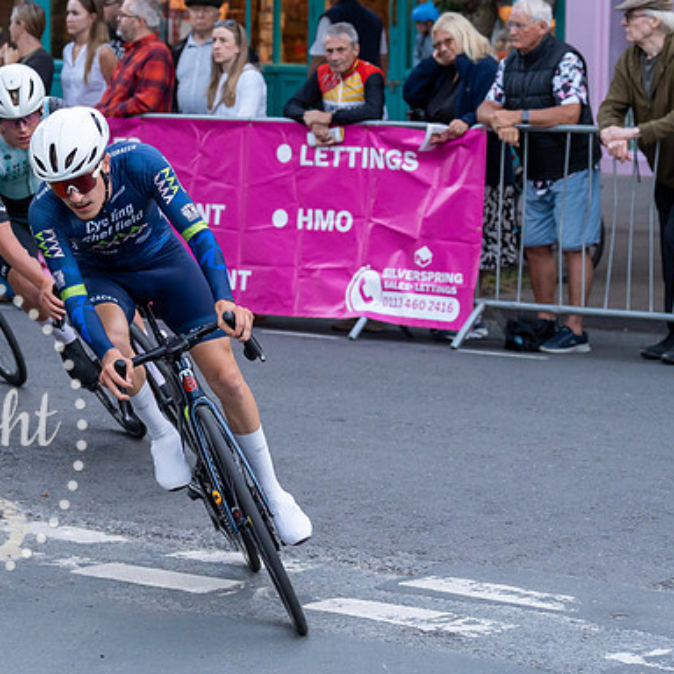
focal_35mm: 139
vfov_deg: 12.5
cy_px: 153
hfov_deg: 12.4
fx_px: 3062
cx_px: 24
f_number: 3.5
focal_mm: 70
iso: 2000
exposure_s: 1/800
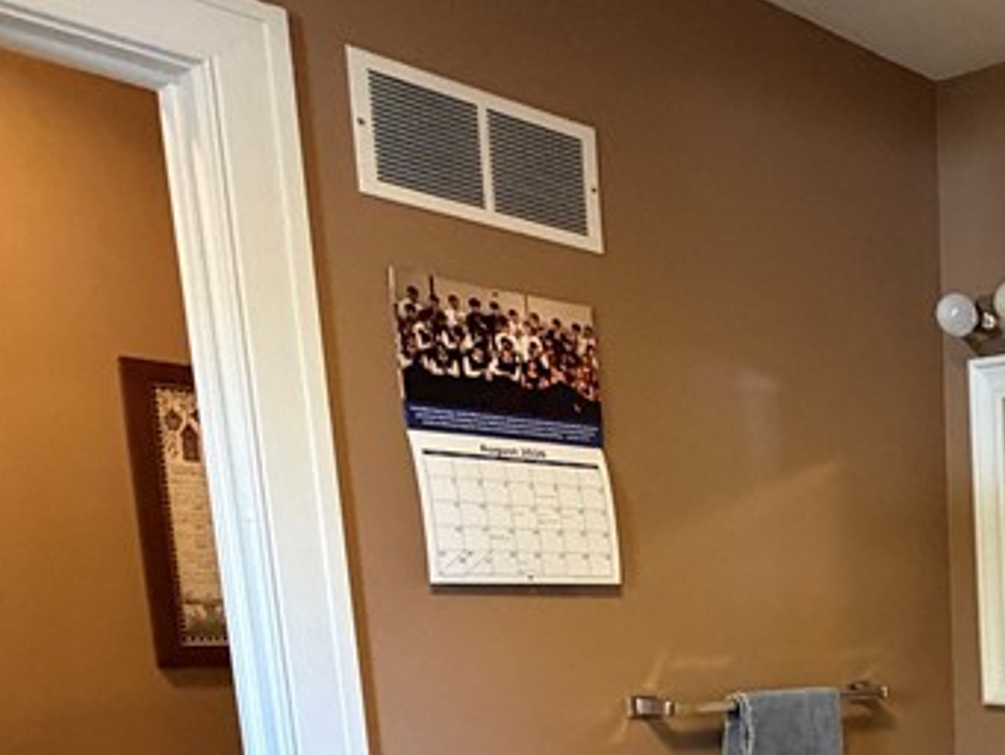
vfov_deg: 31.1
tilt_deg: -9.7
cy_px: 802
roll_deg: -0.5
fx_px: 1220
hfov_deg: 34.8
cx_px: 1229
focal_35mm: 42
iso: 500
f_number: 2.2
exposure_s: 1/60
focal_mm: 2.22
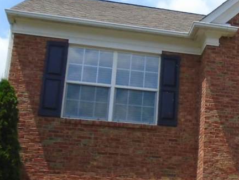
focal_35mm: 77
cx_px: 291
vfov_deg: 19.1
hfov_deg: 23.1
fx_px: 532
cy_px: 121
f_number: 8
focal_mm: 4.6
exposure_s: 1/200
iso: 100
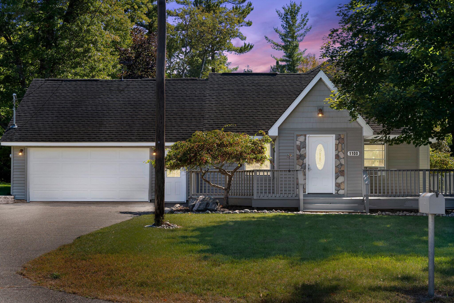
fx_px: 675
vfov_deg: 25.3
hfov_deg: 37.2
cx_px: 227
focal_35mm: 54
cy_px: 152
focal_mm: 53.5
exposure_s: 1/320
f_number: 8
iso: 320
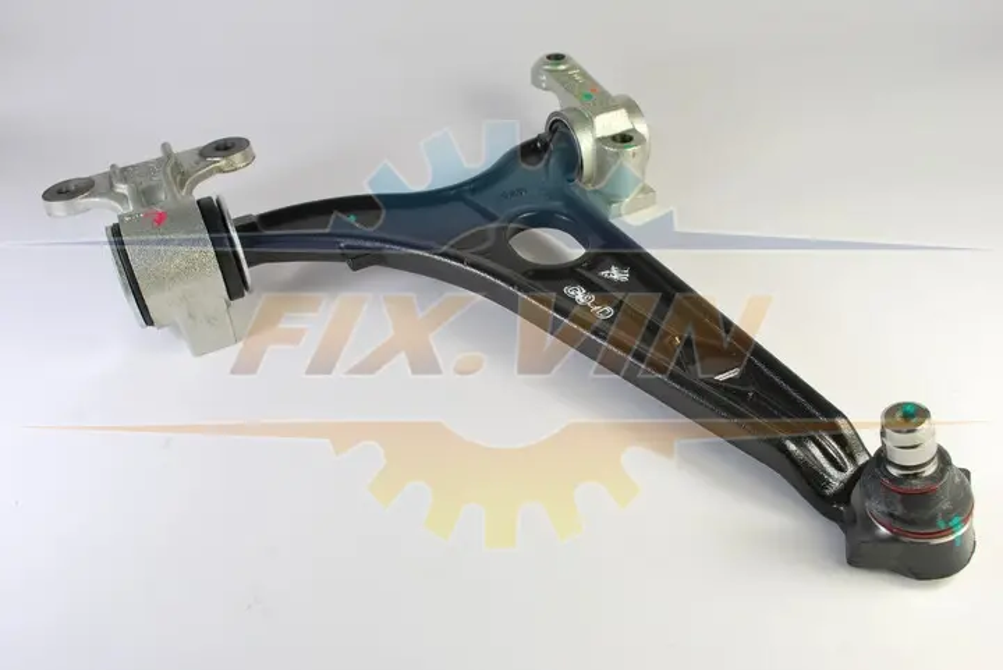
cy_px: 335
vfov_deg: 43.7
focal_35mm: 30
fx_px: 836
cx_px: 502
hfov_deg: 61.9
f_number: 10
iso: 220
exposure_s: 1/30
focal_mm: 20
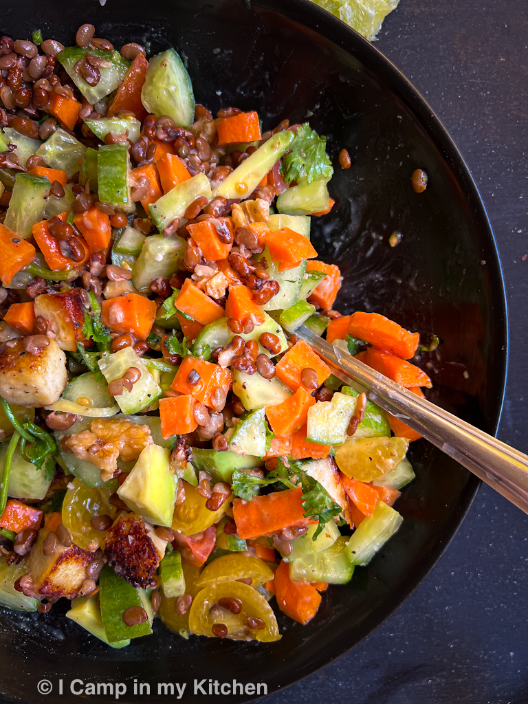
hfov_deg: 53.1
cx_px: 264
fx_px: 529
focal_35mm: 26
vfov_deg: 67.3
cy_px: 352
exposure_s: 1/120
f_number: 1.5
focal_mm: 5.7
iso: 50
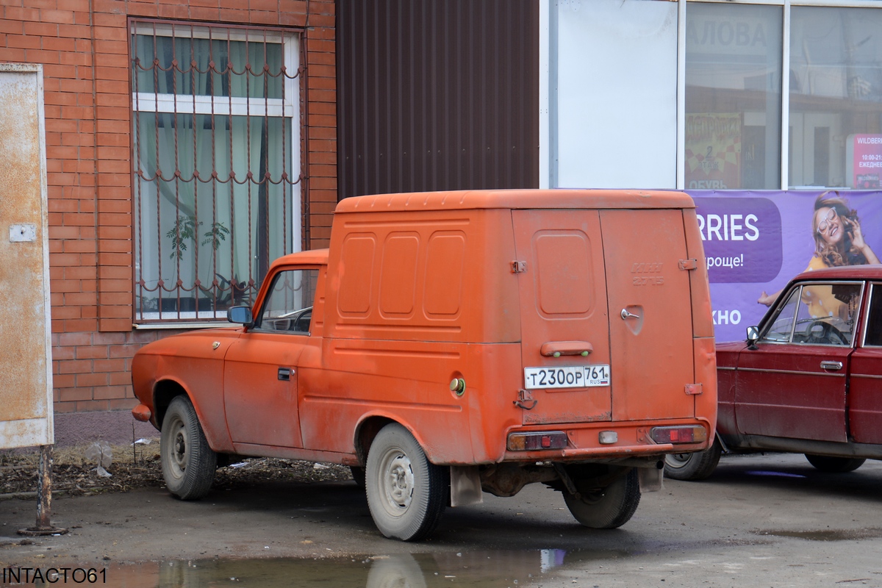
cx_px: 441
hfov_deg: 18.2
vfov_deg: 12.2
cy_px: 294
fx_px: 2756
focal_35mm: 112
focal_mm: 75
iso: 200
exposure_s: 1/160
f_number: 6.3
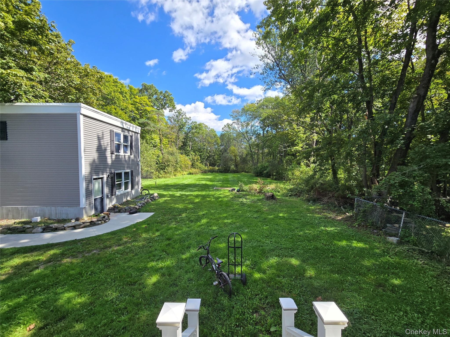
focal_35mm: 13
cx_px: 225
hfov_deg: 106.2
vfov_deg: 89.9
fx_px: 169
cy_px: 168
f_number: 2.2
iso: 50
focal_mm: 2.2
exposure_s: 1/1099
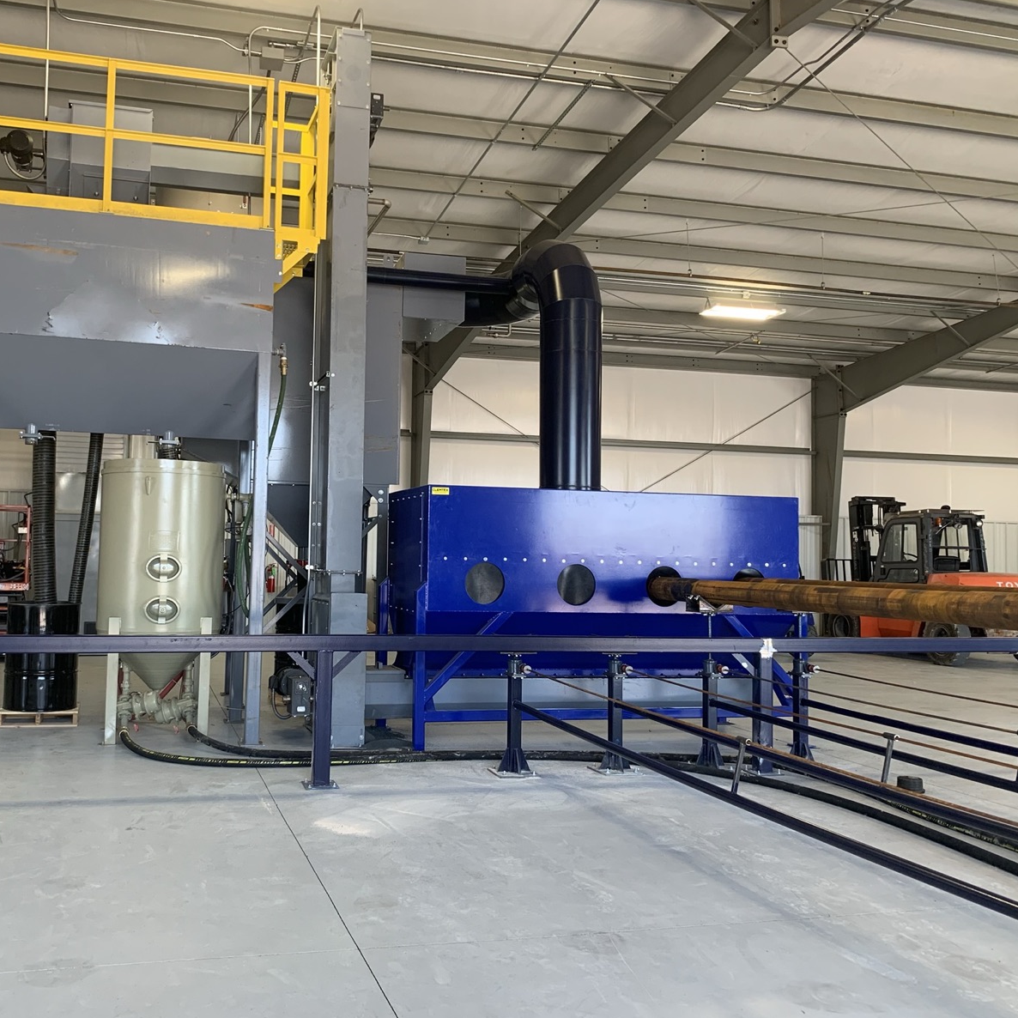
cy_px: 507
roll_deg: -1.8
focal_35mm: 31
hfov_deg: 52.1
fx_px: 1031
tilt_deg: +3.8
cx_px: 392
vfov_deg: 52.5
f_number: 1.8
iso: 80
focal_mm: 4.25
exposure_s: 1/121
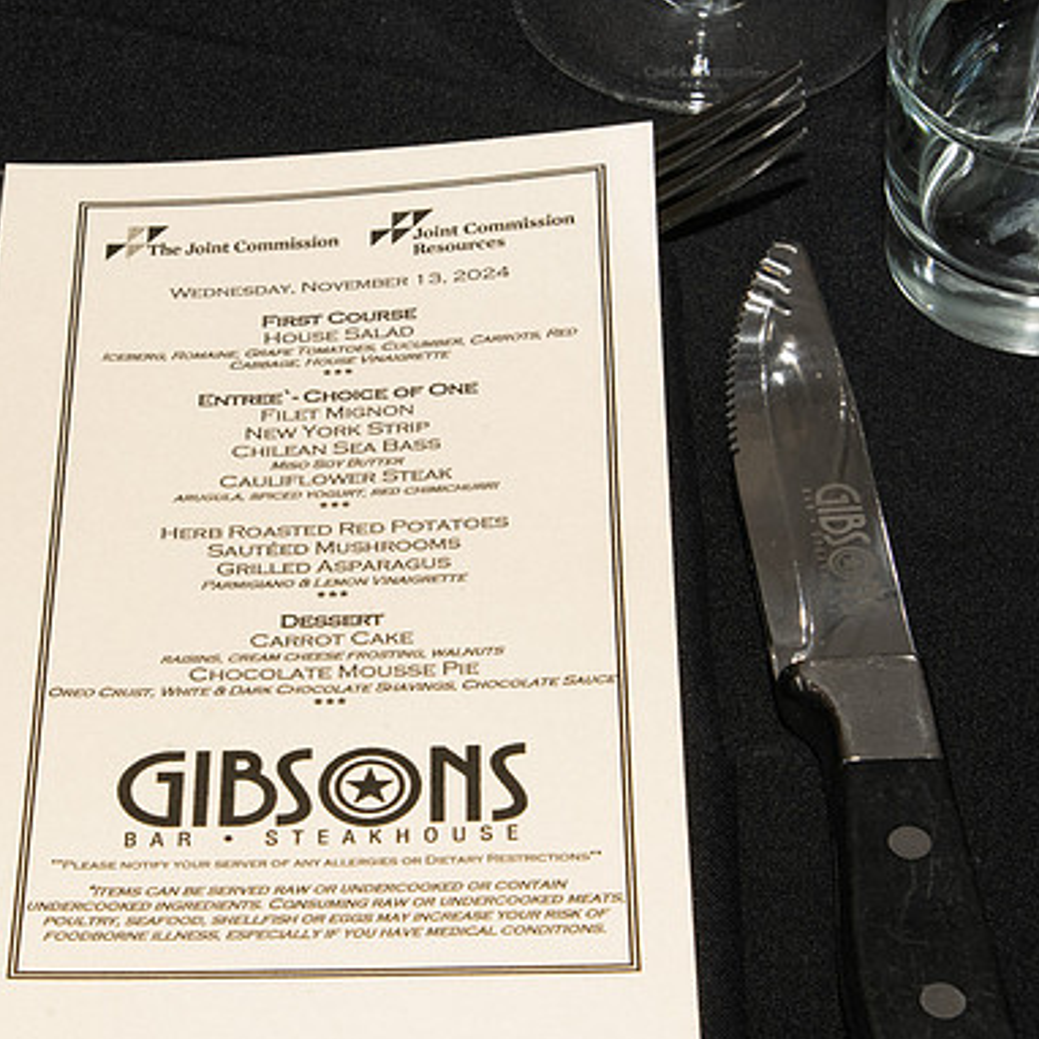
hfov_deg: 14.5
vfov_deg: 14.5
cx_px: 326
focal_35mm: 120
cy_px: 521
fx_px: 4075
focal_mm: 62
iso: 6400
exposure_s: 1/250
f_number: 18
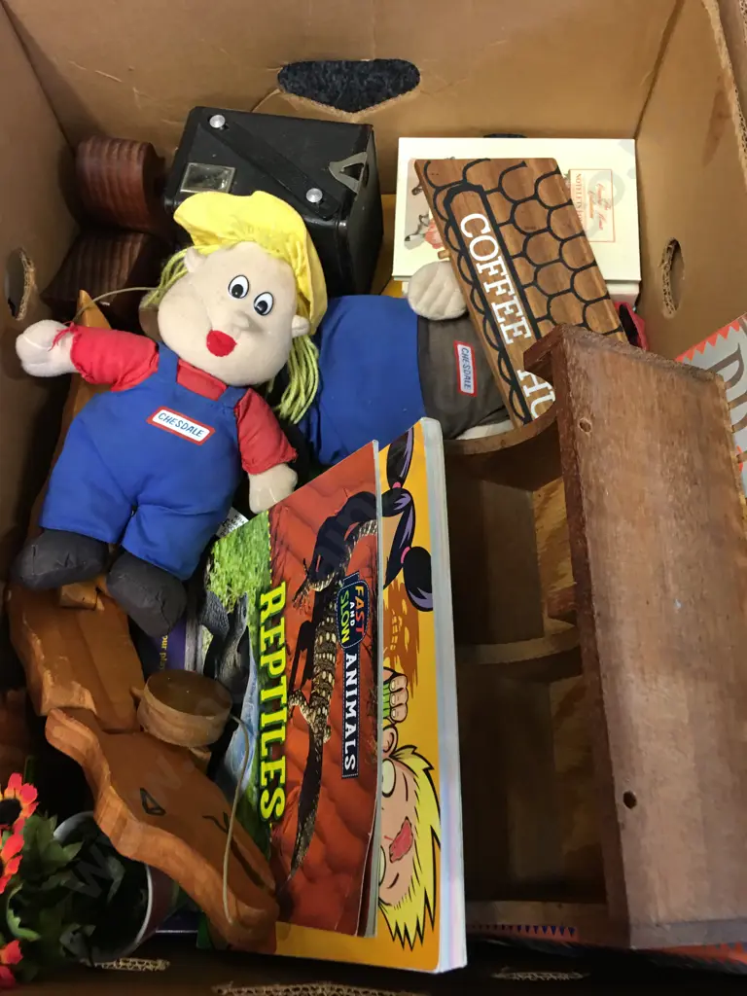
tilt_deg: -68.7
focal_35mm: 29
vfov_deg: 61.7
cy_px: 498
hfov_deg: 48.2
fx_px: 834
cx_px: 374
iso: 100
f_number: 2.2
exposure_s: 1/17
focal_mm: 4.15
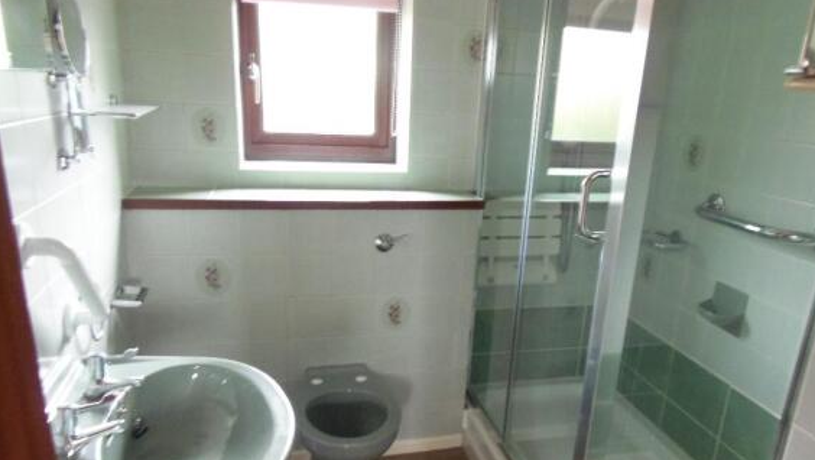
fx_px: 584
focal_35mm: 27
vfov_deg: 42.4
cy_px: 307
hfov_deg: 69.8
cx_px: 418
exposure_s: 1/13
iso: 500
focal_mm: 4.3
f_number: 2.9
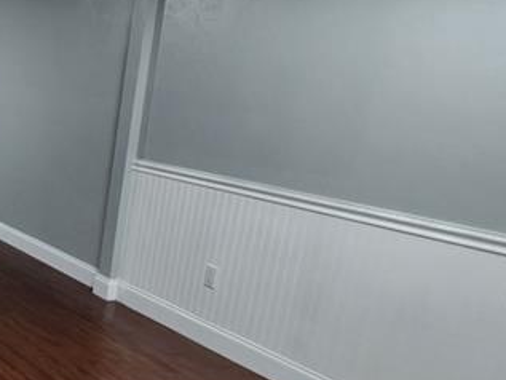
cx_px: -204
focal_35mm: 42
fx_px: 614
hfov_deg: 30.8
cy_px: 244
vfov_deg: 34.1
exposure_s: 1/60
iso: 250
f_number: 2.2
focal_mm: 2.2
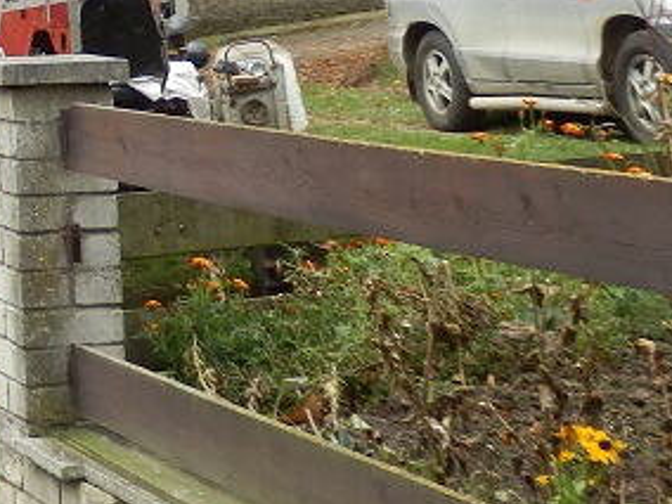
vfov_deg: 12.3
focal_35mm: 116
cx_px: -435
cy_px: -213
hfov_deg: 15.2
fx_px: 2252
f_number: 3.4
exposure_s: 1/125
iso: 80
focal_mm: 6
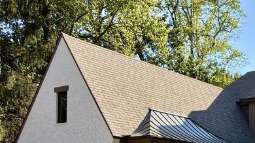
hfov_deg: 29.4
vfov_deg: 18.3
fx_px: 426
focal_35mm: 63
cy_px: 160
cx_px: 295
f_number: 2.2
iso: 25
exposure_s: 1/646
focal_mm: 2.22
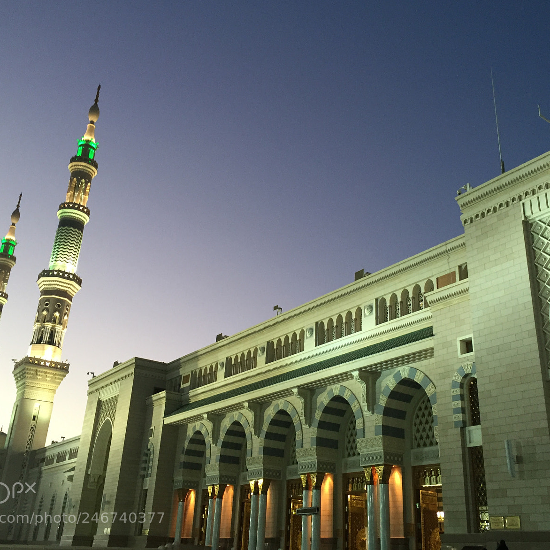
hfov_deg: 47.2
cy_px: 273
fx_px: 629
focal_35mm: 35
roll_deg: -1.7
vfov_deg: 47.2
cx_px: 295
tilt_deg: +22.8
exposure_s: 1/30
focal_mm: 4.15
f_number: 2.2
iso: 100
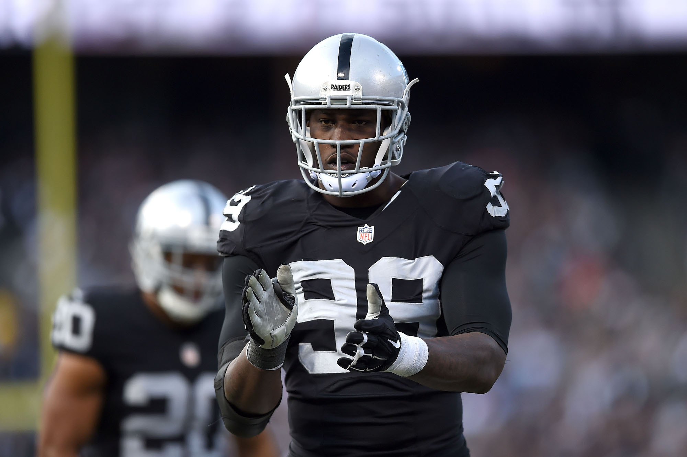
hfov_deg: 5.2
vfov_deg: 3.4
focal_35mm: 400
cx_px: 344
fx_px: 7629
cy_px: 228
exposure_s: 1/3200
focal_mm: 400
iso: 800
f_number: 2.8
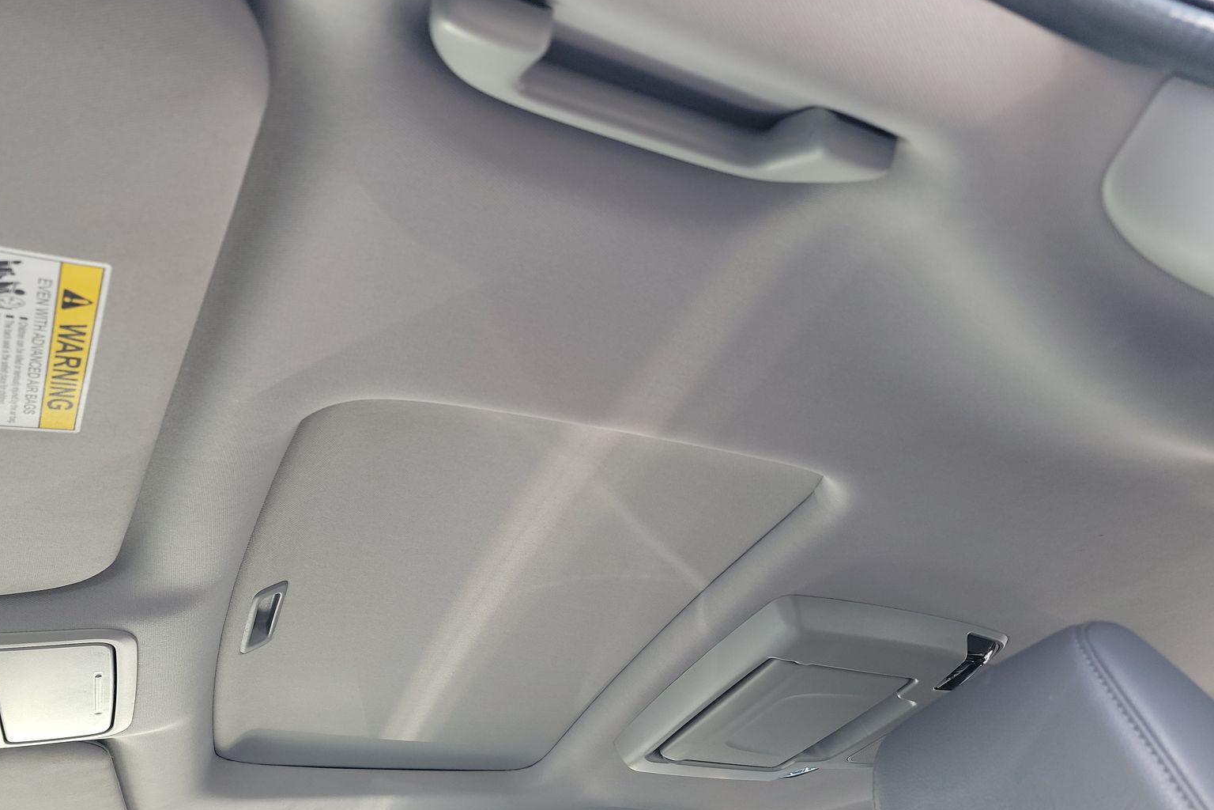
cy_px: 464
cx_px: 582
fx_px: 877
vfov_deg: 49.4
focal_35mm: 26
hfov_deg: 69.4
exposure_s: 1/59
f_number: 1.8
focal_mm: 6.7
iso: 118
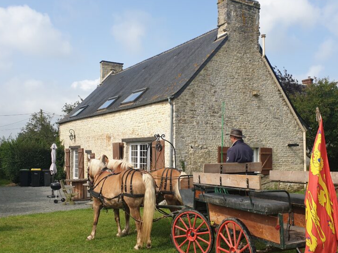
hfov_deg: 50.1
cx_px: 175
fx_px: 361
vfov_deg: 38.5
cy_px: 152
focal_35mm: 37
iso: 50
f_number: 2.4
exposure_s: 1/1328
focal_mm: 4.3
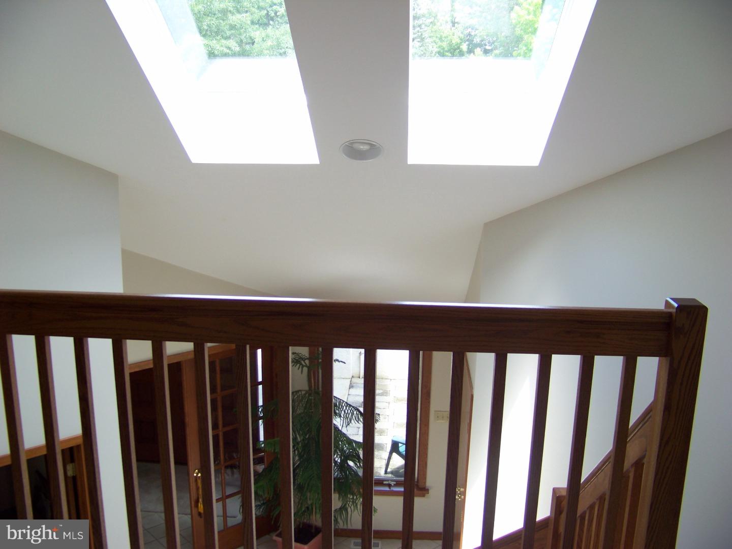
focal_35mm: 36
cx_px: 366
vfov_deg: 39.7
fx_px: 761
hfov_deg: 51.4
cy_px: 274
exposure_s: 1/50
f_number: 2.8
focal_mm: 5.85
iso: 65
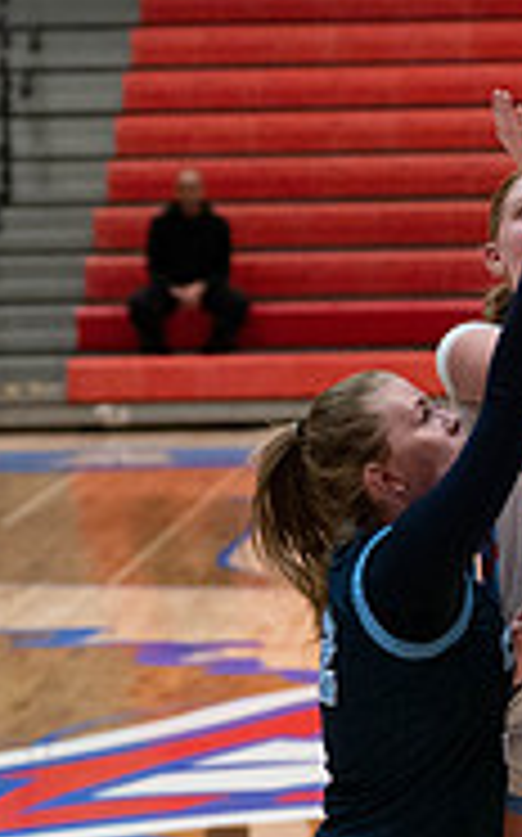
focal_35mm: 233
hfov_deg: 5.6
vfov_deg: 9.0
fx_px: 5312
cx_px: 634
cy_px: 632
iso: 5000
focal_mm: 70
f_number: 2.8
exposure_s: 1/1000
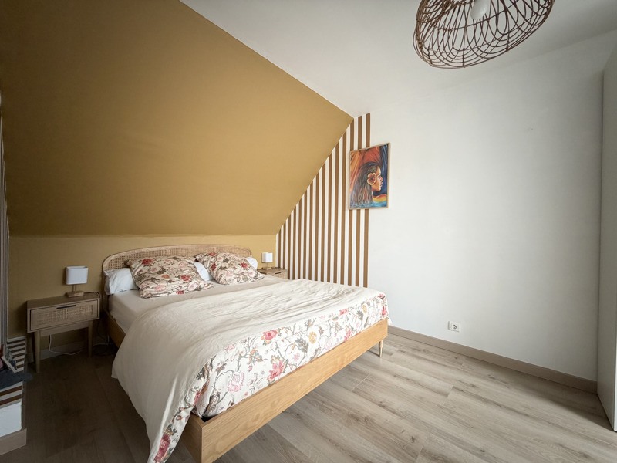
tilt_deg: -0.2
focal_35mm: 14
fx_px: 250
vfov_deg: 85.7
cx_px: 308
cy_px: 232
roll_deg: -0.3
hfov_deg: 102.1
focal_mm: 2.22
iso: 320
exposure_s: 1/95
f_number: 2.2
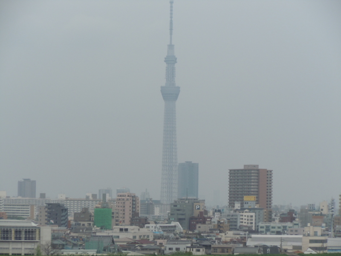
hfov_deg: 11.9
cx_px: 170
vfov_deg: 8.9
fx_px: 1635
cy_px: 128
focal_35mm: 166
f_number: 5.5
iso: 100
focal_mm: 29.8
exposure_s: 1/320
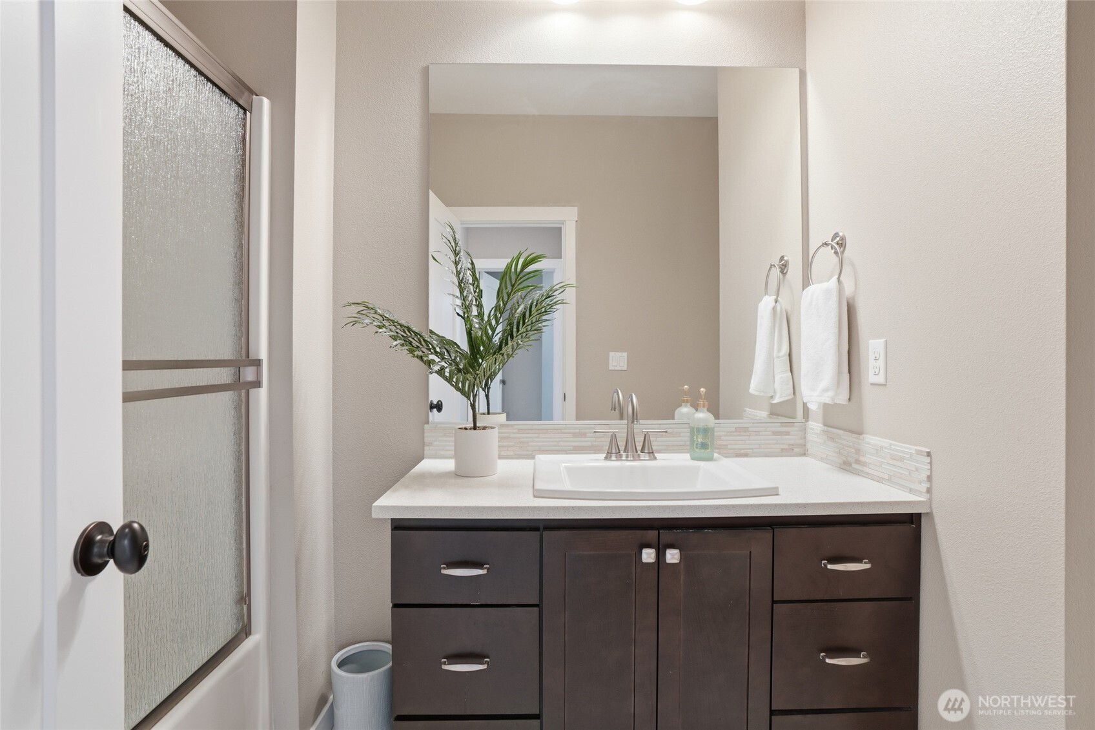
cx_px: 548
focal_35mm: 18
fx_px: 547
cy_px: 365
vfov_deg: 67.4
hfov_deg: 90.0
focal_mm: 18
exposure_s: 1/13
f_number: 9
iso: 320
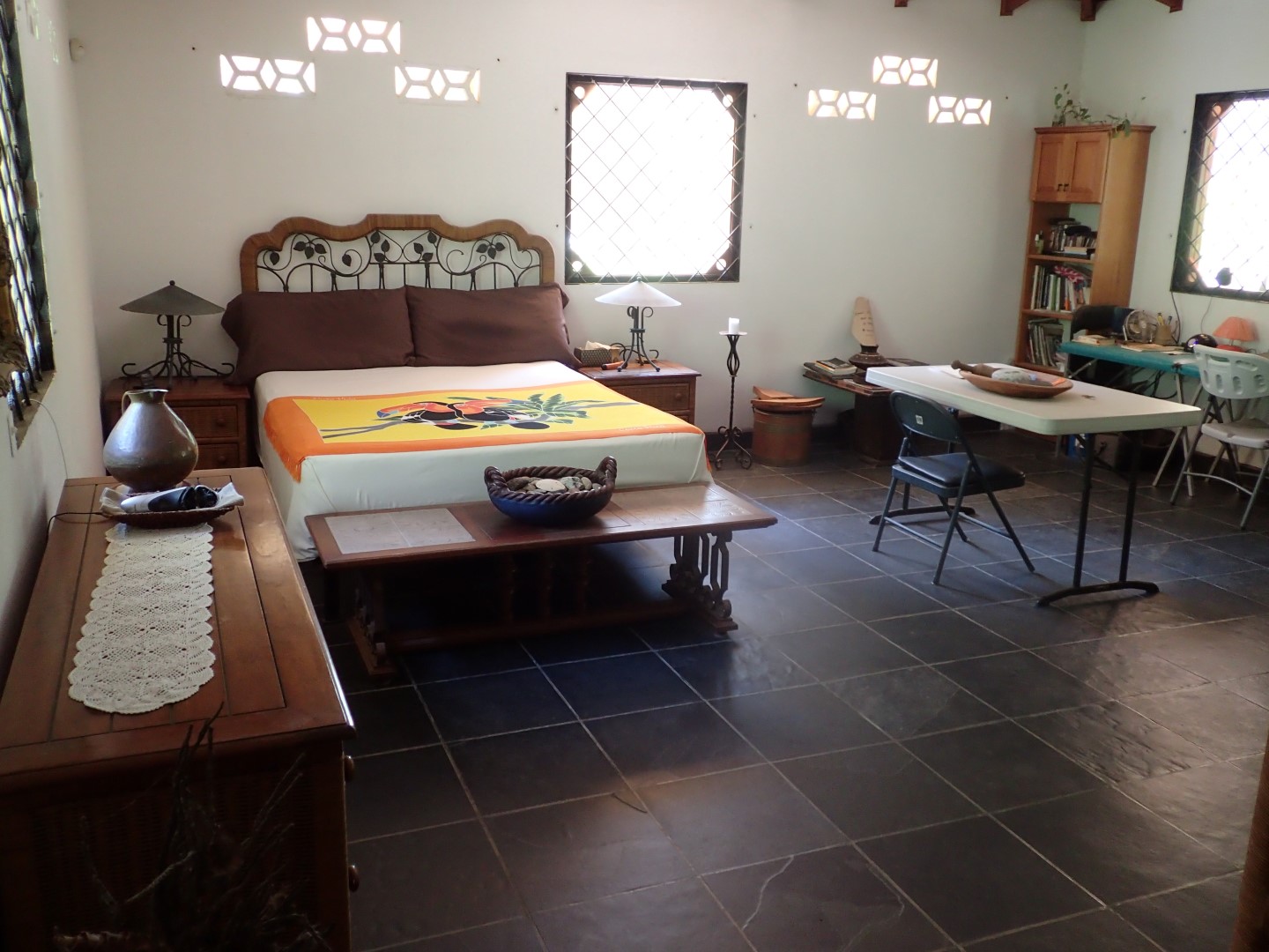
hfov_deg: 60.0
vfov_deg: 46.8
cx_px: 634
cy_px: 476
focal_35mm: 30
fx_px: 1100
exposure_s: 1/30
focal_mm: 5.5
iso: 320
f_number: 2.3
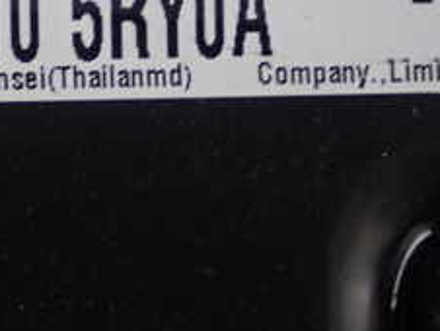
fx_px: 1921
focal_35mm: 151
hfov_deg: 13.0
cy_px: -14
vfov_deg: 9.8
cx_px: 93
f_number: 3.5
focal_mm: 10.29
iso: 250
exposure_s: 1/50
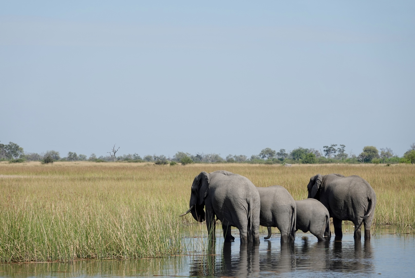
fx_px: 2469
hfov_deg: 9.6
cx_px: 208
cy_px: 139
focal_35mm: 214
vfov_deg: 6.4
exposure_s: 1/1000
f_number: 4
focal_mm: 78.39
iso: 100
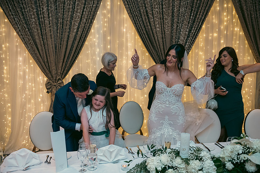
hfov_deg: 53.1
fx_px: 260
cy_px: 86
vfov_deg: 36.9
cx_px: 130
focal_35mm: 36
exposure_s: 1/160
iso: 800
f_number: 3.5
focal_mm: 36
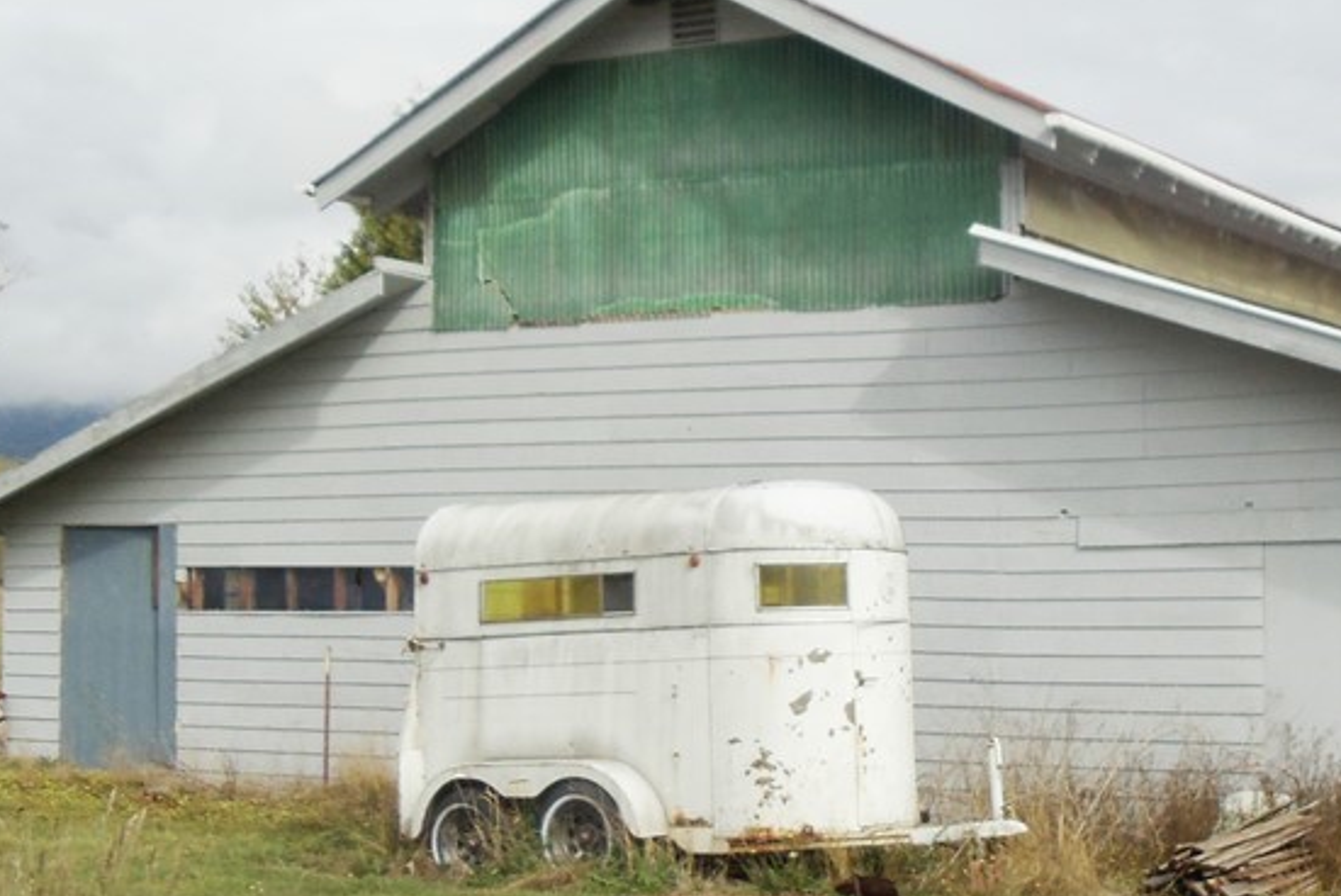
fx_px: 3168
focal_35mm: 85
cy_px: 528
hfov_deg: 23.7
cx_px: 983
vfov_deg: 16.1
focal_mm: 6
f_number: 7.1
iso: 100
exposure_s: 1/500
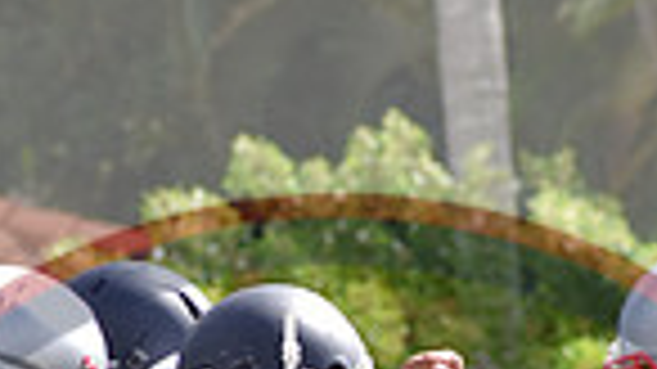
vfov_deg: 0.9
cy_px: 682
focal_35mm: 1311
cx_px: 320
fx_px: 22831
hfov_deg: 1.6
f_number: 5.6
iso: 400
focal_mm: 210
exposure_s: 1/1600
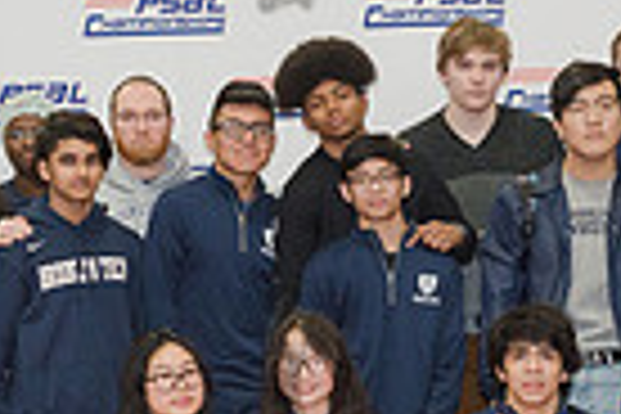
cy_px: 367
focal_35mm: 150
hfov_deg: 13.7
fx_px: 2587
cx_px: 284
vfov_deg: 9.1
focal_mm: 35
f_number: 5.6
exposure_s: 1/160
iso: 2500
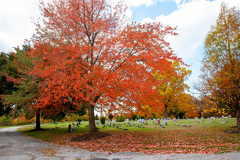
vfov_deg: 53.1
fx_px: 160
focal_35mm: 24
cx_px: 120
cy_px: 80
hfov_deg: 73.8
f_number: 10
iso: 400
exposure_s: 1/160
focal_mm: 24
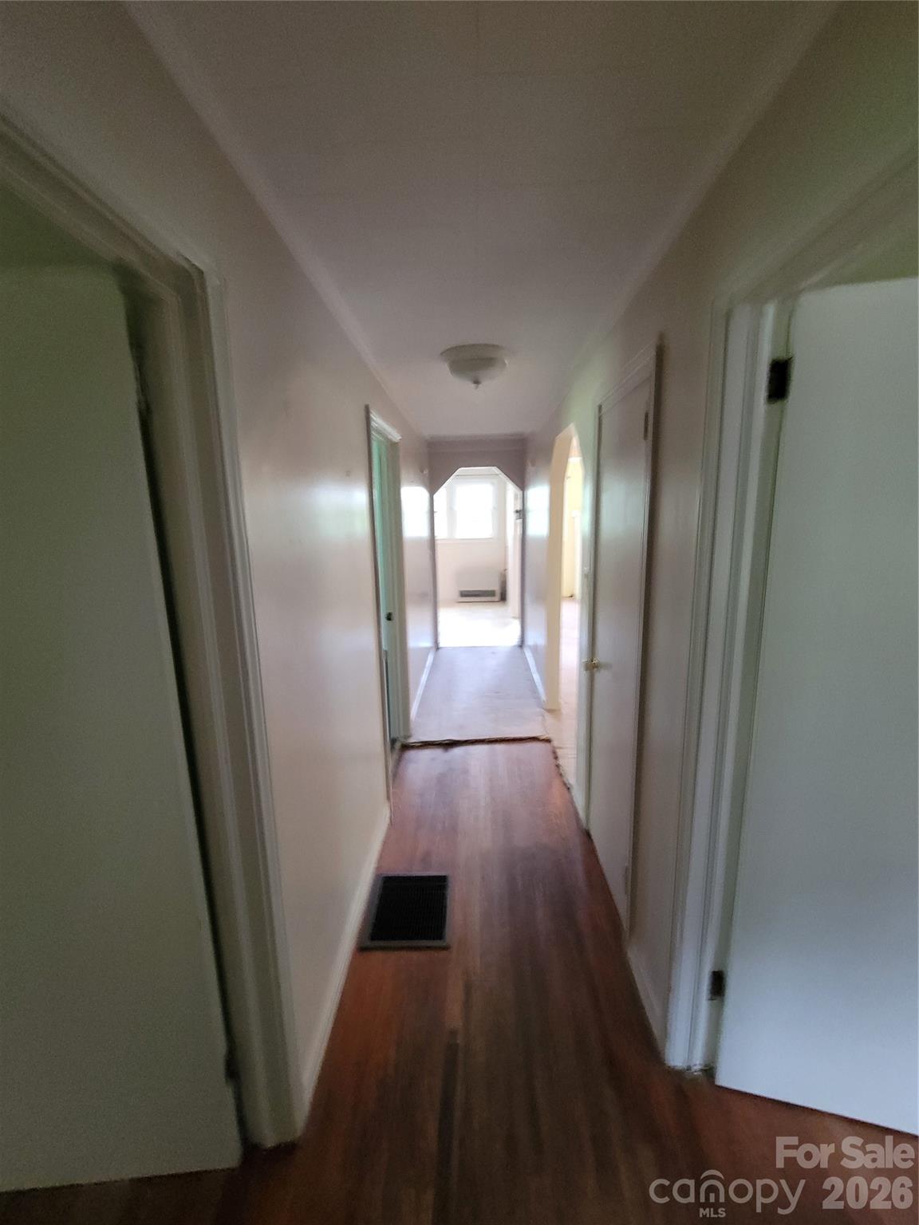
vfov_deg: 106.2
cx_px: 460
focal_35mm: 13
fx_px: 460
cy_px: 612
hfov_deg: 89.9
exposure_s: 1/30
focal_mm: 2.2
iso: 640
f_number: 2.2
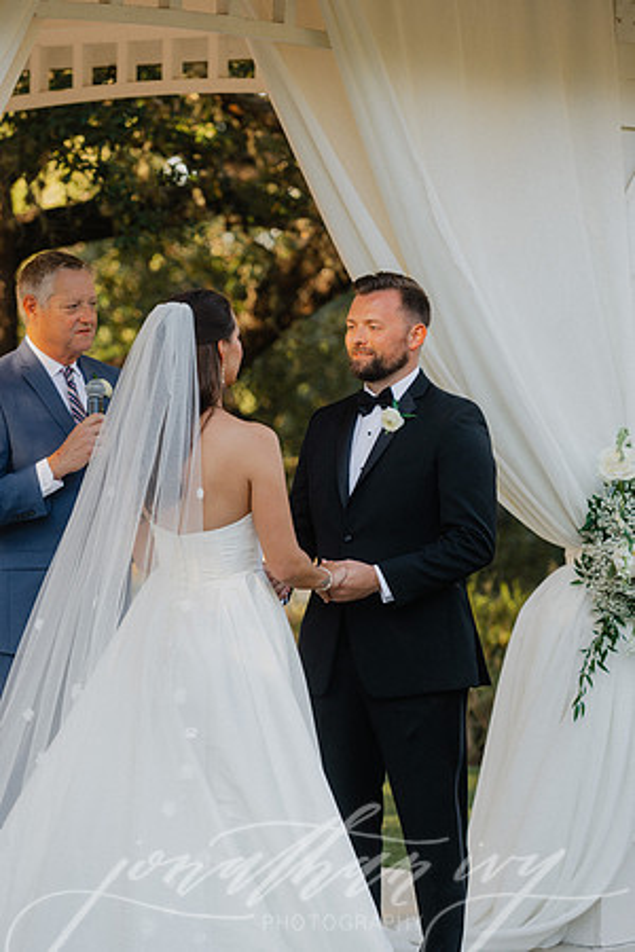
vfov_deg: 15.2
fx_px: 3572
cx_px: 318
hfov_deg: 10.2
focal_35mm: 135
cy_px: 476
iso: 200
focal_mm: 135
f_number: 4
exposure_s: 1/250
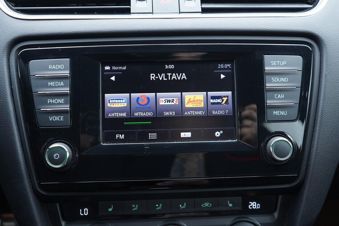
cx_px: 170
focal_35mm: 36
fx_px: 339
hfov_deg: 53.1
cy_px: 113
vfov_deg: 36.9
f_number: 2.8
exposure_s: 1/40
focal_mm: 24
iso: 500
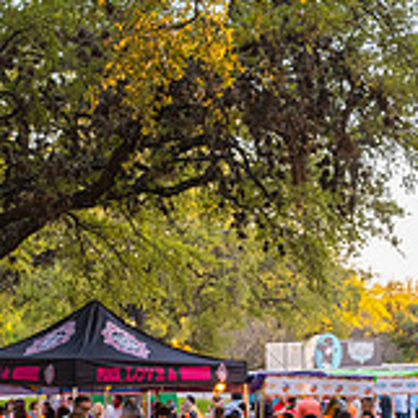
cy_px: 254
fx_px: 1462
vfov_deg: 16.3
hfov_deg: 16.2
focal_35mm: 107
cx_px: 335
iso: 1600
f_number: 4
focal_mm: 35
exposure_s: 1/1000
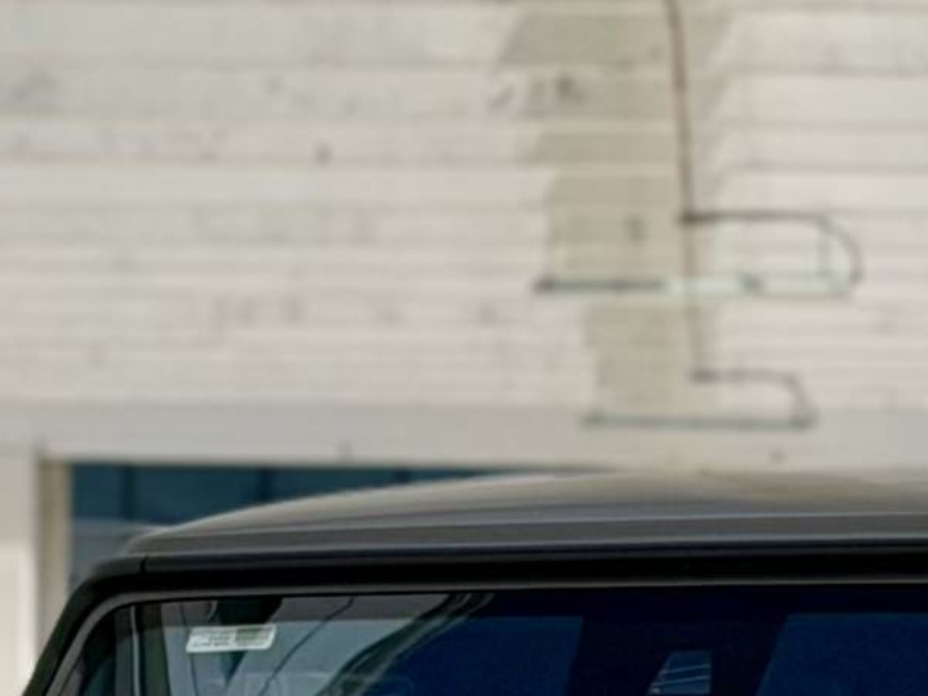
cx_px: 710
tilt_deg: -2.8
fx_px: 8337
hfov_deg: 6.4
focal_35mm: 311
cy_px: 1243
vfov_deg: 4.7
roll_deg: -0.6
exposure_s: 1/8772
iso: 80
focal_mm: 6.8
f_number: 1.8
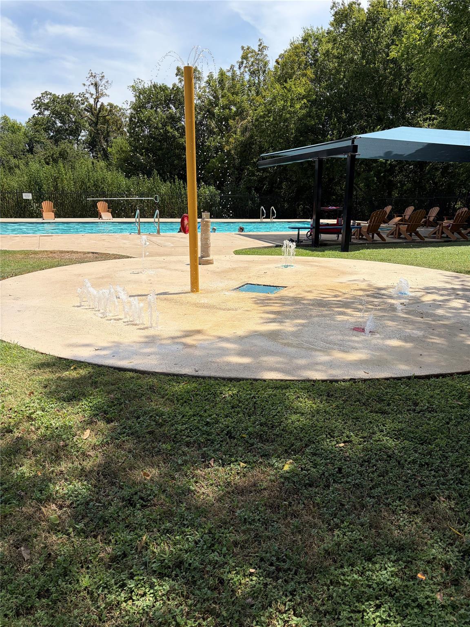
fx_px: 471
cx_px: 235
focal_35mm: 26
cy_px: 314
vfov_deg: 67.3
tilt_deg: -13.2
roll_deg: +0.0
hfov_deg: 53.1
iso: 64
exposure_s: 1/4608
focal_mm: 5.96
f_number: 1.6
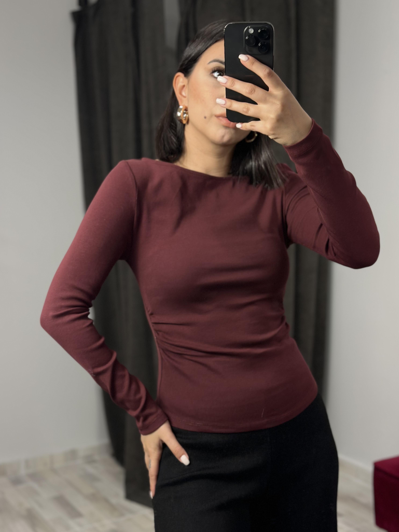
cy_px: 262
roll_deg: +2.3
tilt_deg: -27.6
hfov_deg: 29.7
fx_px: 753
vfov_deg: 38.9
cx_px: 201
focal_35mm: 49
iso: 160
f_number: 1.78
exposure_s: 1/50
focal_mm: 6.86
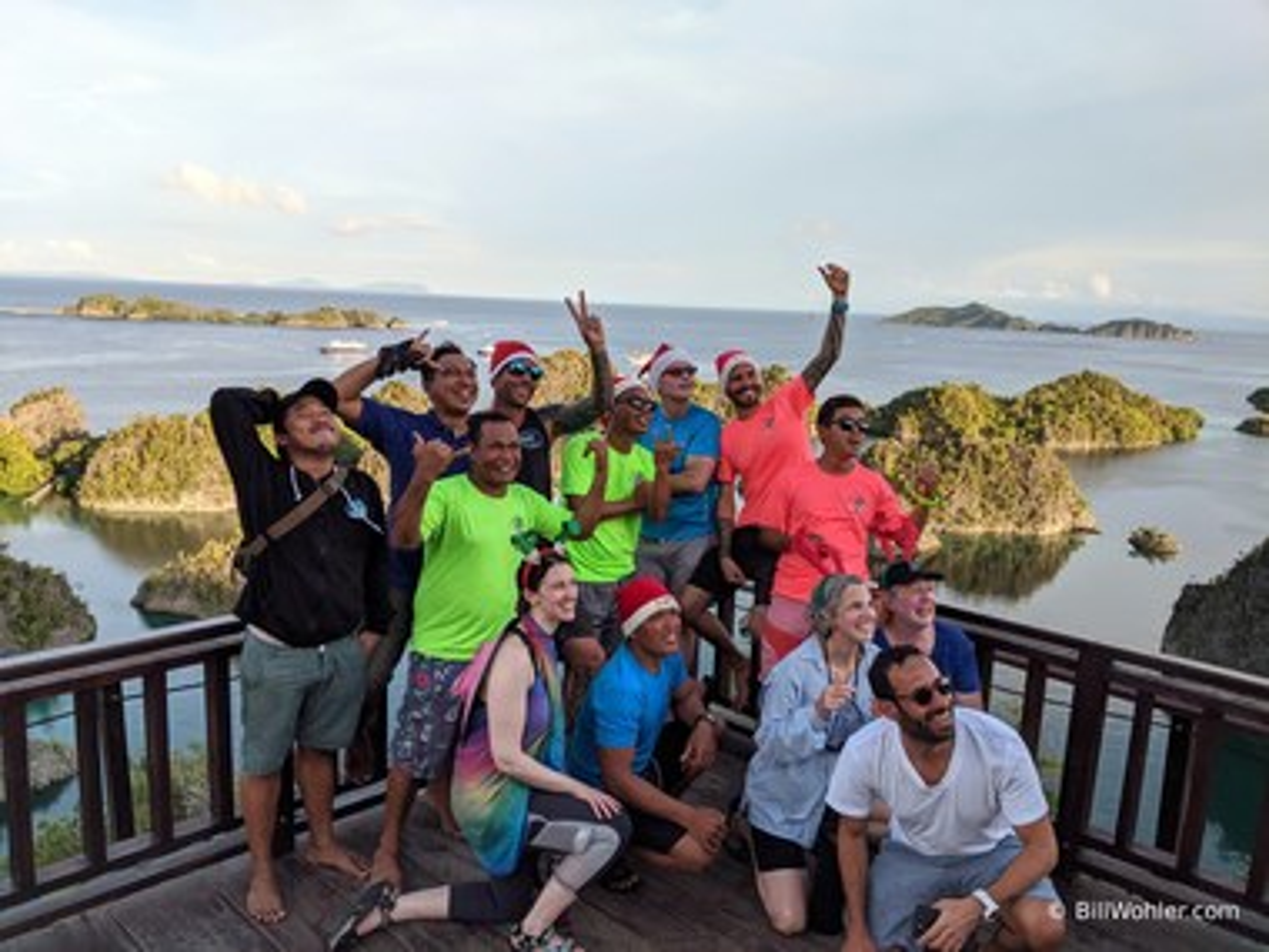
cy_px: 476
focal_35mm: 27
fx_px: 990
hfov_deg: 65.3
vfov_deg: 51.4
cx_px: 634
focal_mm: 4.44
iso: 50
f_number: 1.8
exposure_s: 1/1376
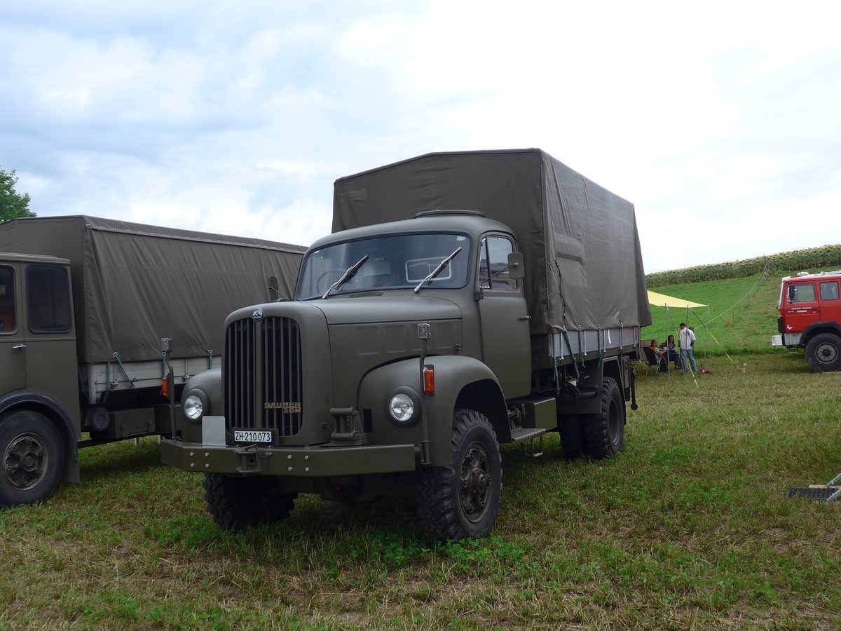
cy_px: 316
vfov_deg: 41.8
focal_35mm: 34
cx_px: 420
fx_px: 826
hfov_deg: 54.0
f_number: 2.8
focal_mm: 7
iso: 80
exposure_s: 1/250
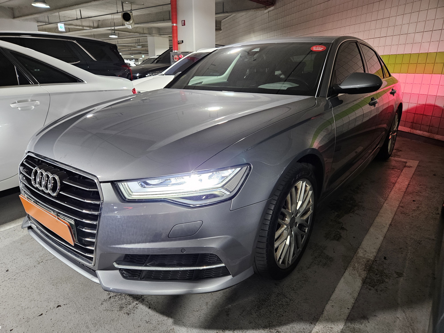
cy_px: 166
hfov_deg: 73.9
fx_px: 295
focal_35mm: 23
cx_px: 222
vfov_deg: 58.9
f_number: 1.8
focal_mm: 5.4
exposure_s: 1/30.7
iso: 320
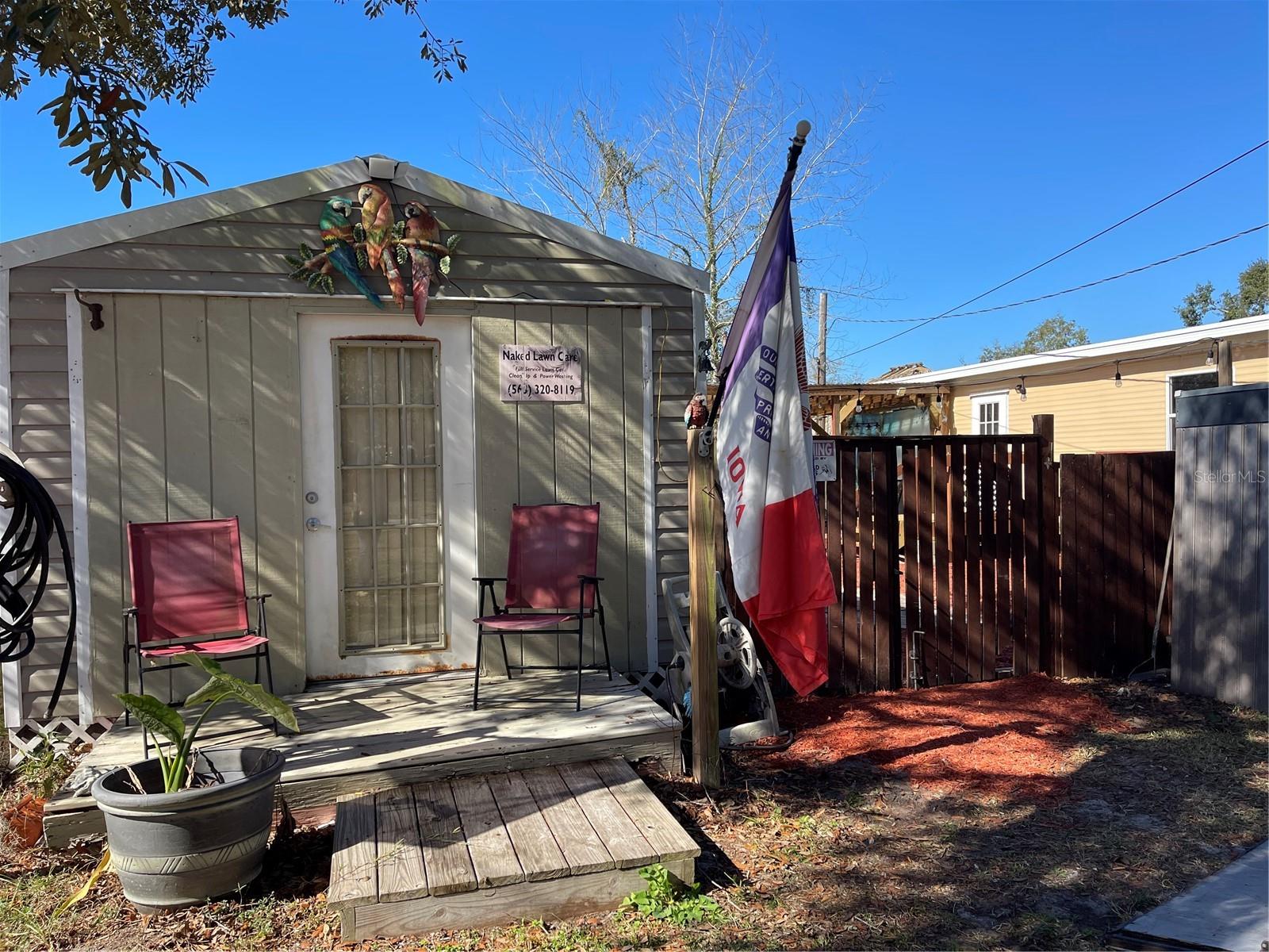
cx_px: 634
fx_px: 916
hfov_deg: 69.4
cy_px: 476
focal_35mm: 25
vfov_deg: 54.9
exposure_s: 1/1667
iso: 32
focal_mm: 5.1
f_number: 1.6
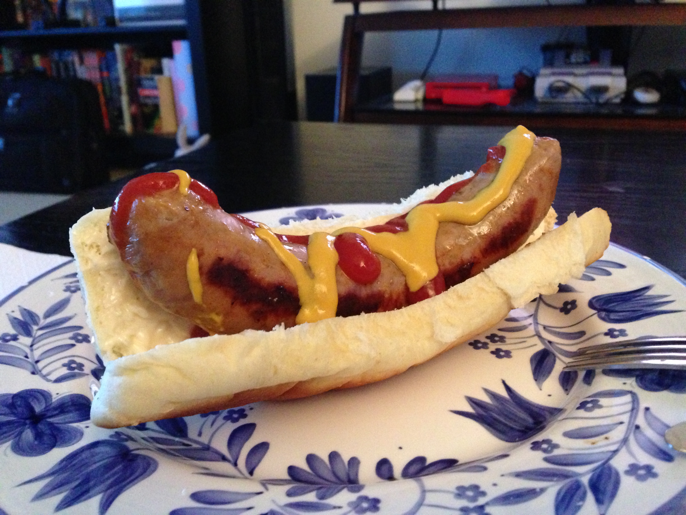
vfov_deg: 42.9
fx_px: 654
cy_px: 258
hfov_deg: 55.4
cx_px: 343
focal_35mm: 33
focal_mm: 4.13
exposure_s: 1/15
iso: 800
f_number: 2.4
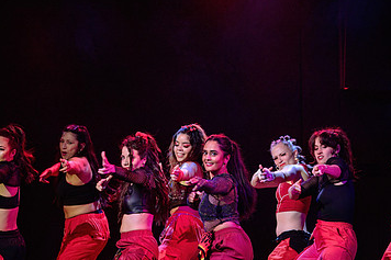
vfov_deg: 6.4
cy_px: 162
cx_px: 219
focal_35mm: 216
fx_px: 2345
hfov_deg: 9.5
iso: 1600
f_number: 2.8
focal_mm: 110
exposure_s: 1/200
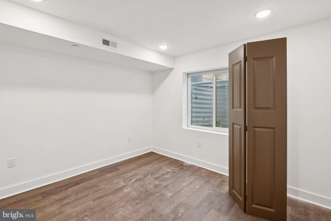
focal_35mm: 15
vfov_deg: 77.3
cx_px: 166
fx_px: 138
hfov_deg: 100.4
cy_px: 110
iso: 250
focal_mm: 10
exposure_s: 1/10
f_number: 8
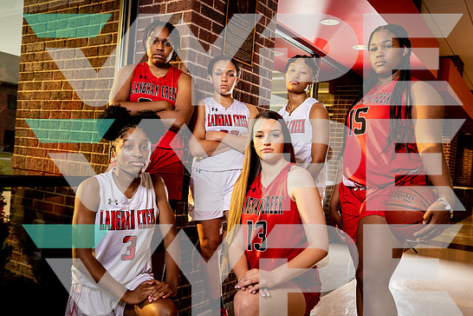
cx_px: 245
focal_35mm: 34
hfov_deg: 55.8
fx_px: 447
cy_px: 165
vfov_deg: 38.9
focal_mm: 32
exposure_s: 1/250
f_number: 6.3
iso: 800
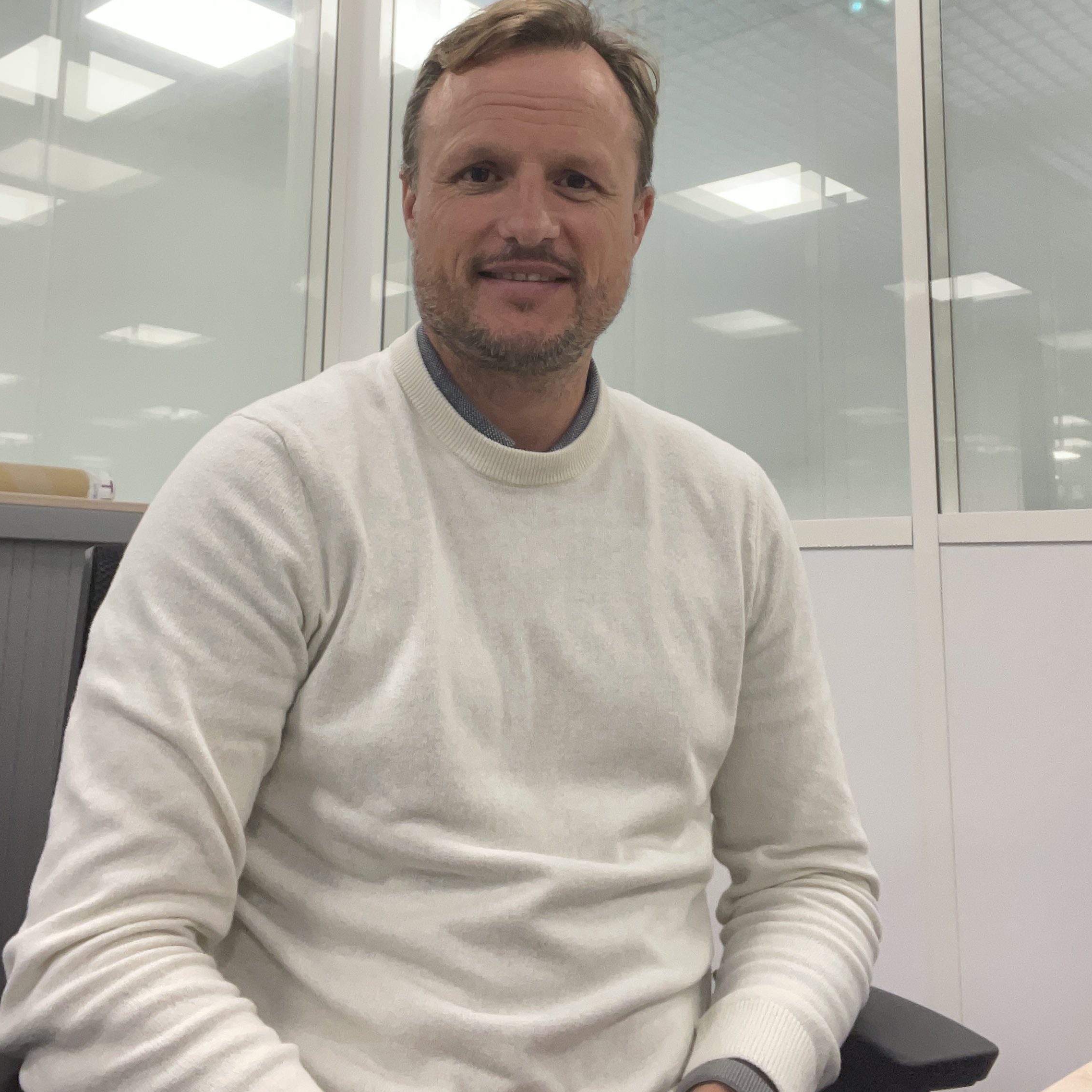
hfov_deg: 46.0
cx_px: 538
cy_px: 371
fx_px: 1285
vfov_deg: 45.4
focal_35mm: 36
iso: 160
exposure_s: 1/50
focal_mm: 2.71
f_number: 2.2
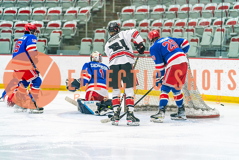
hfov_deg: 15.2
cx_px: 120
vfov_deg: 10.2
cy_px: 80
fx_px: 896
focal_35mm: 135
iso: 3200
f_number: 2.8
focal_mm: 135
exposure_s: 1/1000
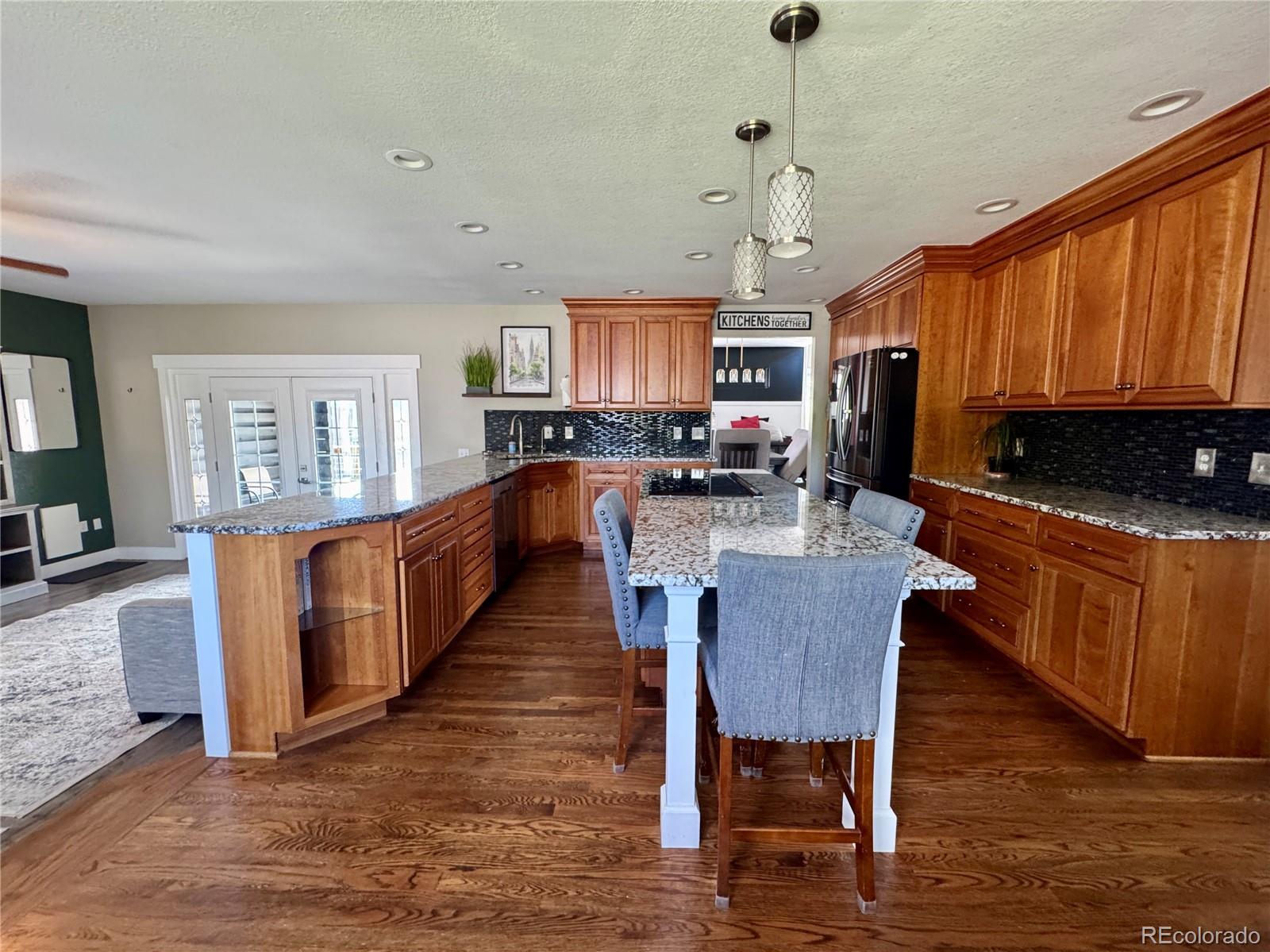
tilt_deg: -4.6
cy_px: 476
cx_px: 635
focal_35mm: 14
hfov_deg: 102.1
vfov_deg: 85.6
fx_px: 513
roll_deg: +1.0
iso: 320
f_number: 2.2
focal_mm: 2.22
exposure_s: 1/60
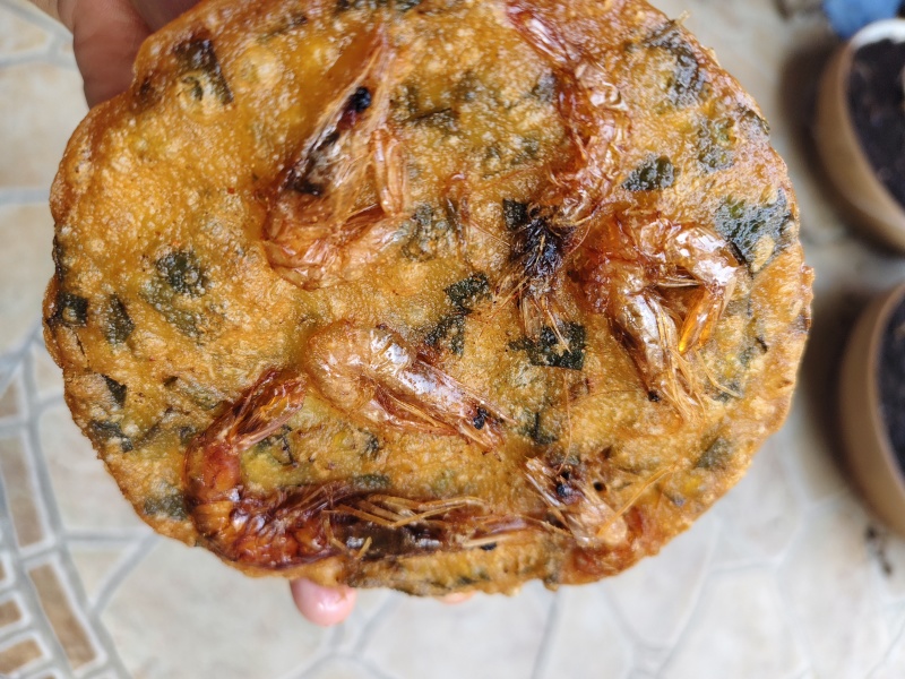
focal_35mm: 24
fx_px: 627
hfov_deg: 71.6
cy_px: 340
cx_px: 452
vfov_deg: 56.8
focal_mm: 5.56
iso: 201
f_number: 1.88
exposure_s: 1/100
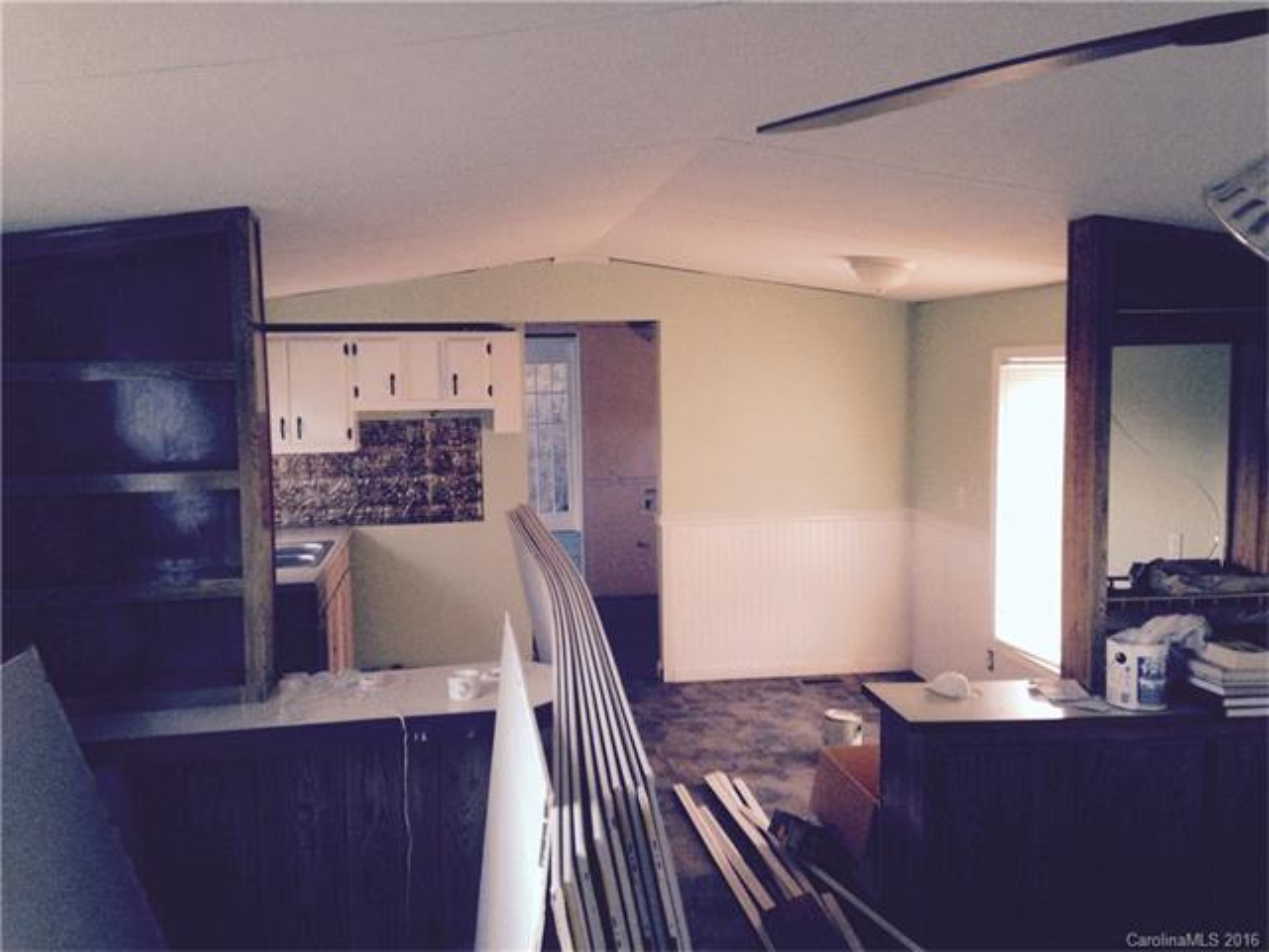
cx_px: 634
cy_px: 476
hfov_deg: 55.4
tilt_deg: -5.7
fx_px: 1210
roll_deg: +0.7
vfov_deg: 42.9
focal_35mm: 33
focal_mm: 4.12
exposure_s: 1/20
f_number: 2.4
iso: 400
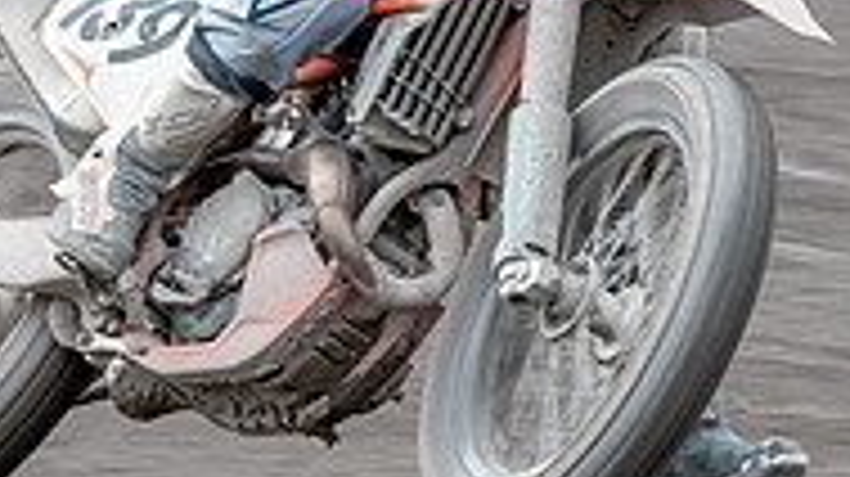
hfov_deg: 1.3
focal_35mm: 1708
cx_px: 228
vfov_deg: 0.7
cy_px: 245
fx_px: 38469
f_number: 8
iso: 320
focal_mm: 310
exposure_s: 1/250
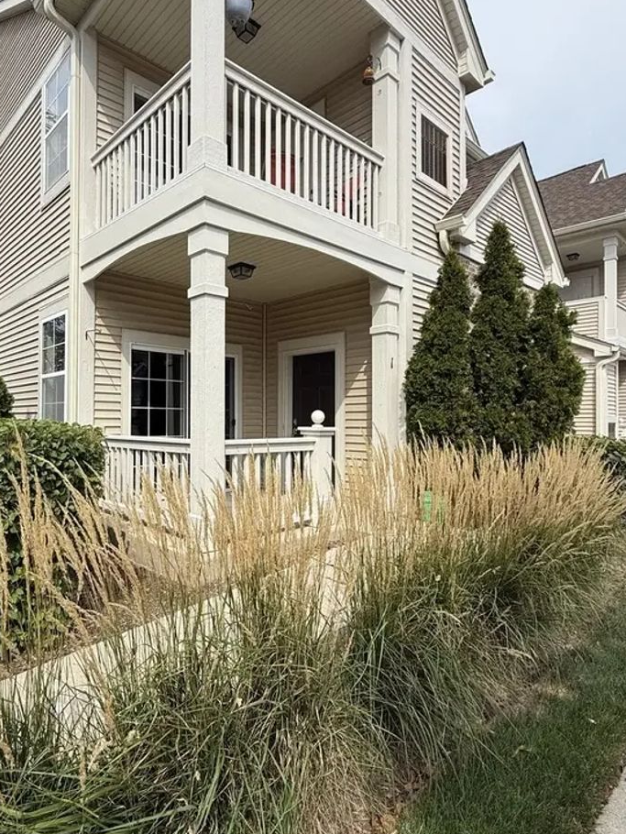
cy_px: 417
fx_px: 506
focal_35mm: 21
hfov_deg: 62.3
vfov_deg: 79.0
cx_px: 225
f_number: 2.2
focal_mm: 2.22
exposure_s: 1/1961
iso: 50
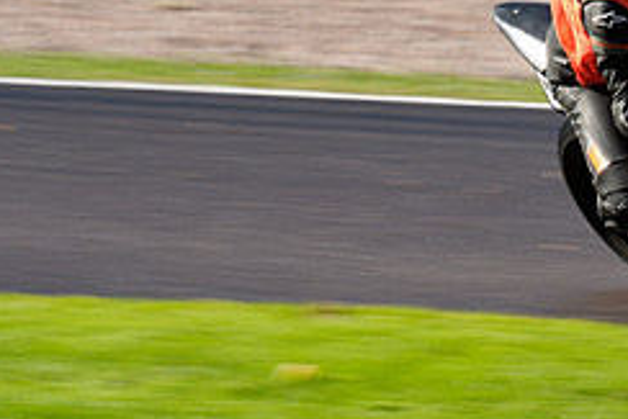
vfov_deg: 1.4
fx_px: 16599
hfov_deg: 2.2
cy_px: 55
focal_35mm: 951
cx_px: 633
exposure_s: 1/160
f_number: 9
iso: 125
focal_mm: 400
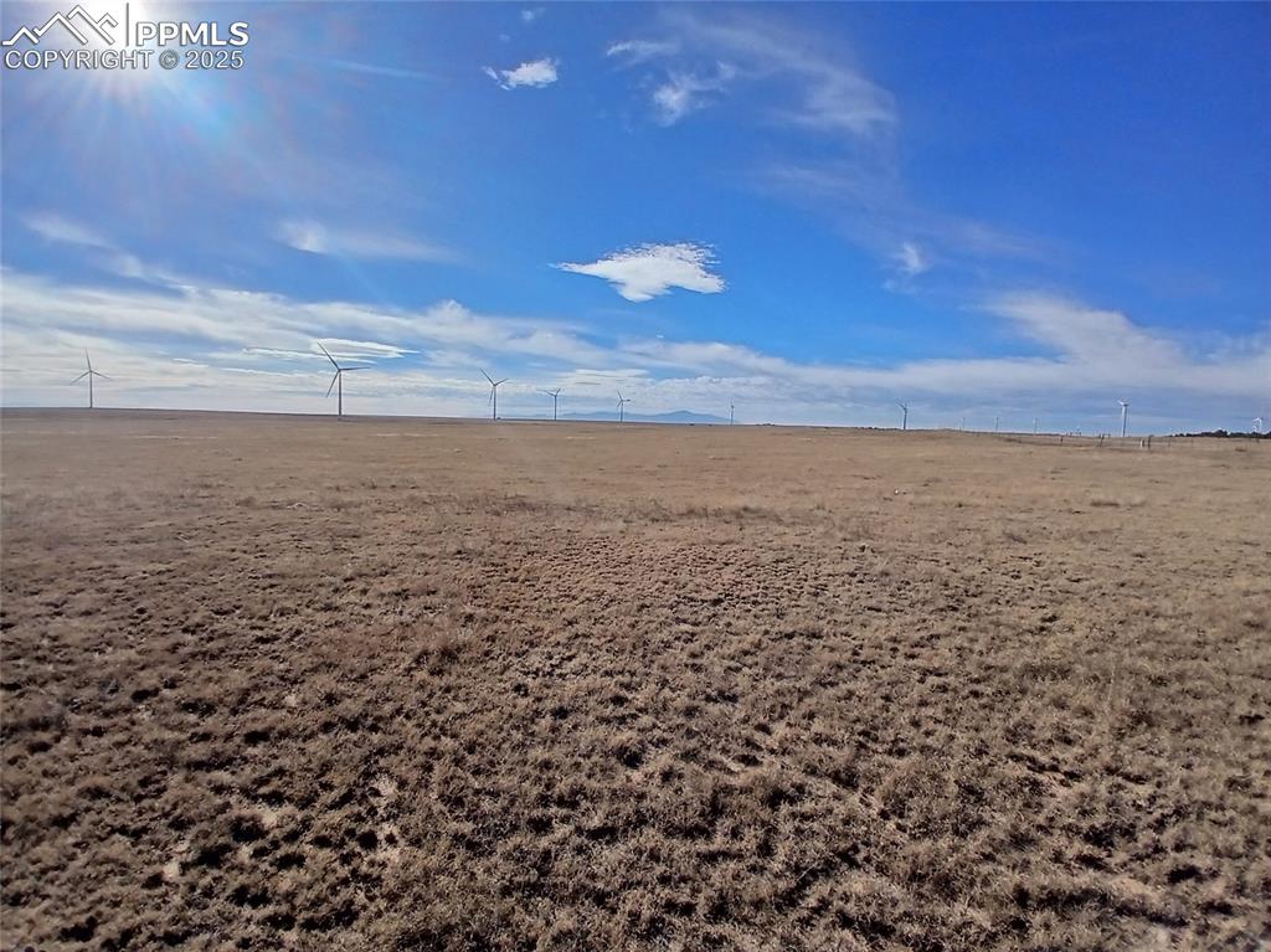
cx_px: 636
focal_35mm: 17
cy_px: 476
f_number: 2.2
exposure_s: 1/2304
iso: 64
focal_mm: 1.4
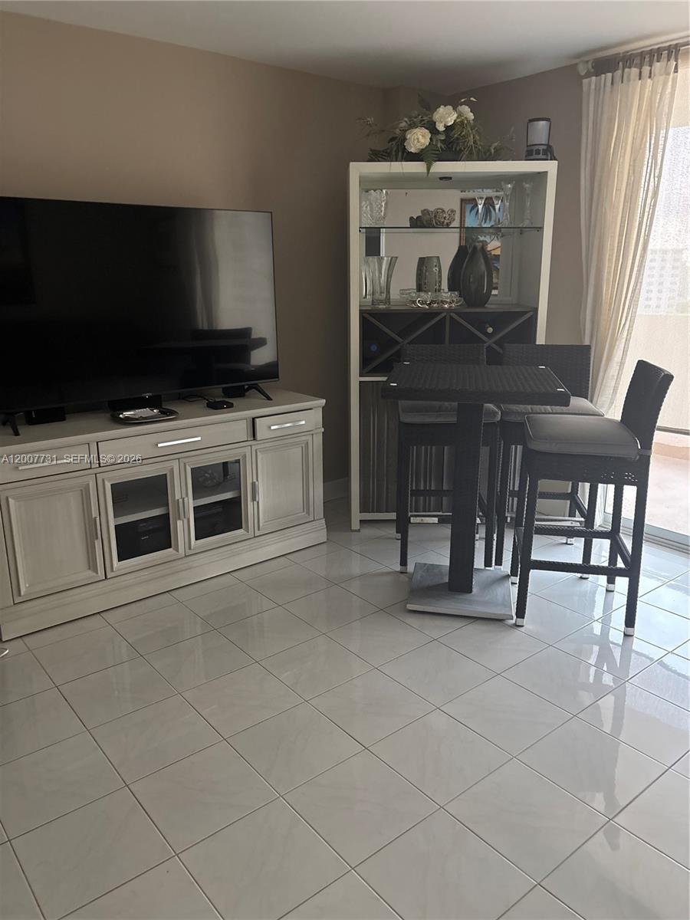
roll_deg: +0.2
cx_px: 345
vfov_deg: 67.3
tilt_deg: -15.8
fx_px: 691
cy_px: 460
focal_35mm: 26
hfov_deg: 53.1
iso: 500
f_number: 1.6
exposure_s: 1/30
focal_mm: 5.96
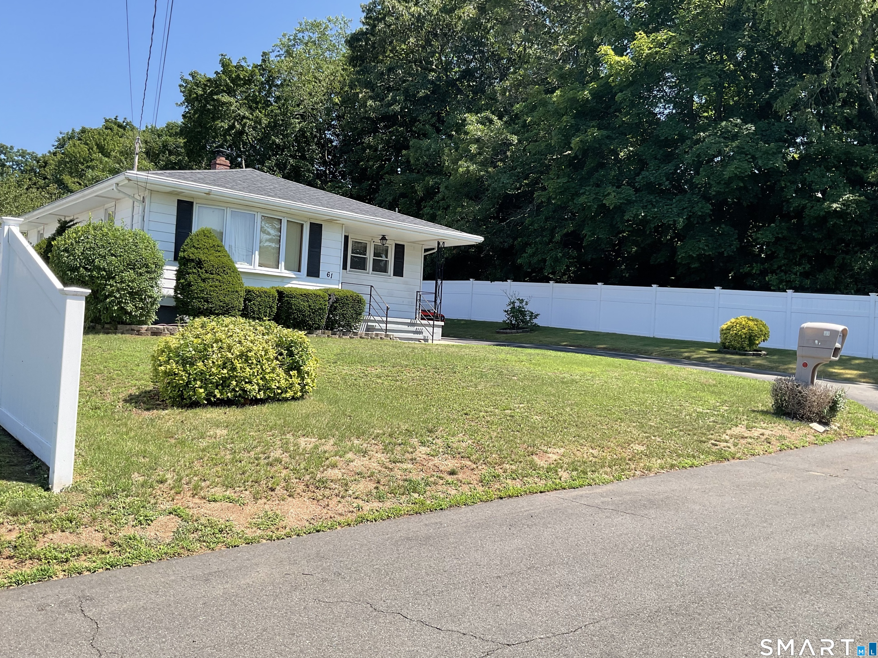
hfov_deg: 60.0
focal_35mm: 30
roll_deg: -2.9
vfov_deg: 46.8
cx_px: 441
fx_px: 761
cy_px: 322
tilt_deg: +4.0
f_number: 1.8
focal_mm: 3
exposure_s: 1/962
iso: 16
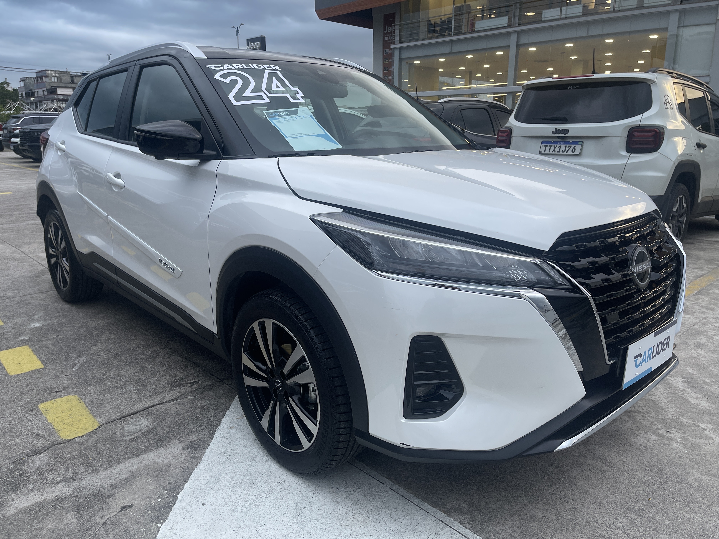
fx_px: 519
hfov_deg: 69.4
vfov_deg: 54.9
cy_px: 270
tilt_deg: -14.3
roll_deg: -0.7
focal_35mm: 25
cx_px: 360
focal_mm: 5.1
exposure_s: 1/121
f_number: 1.6
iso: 50
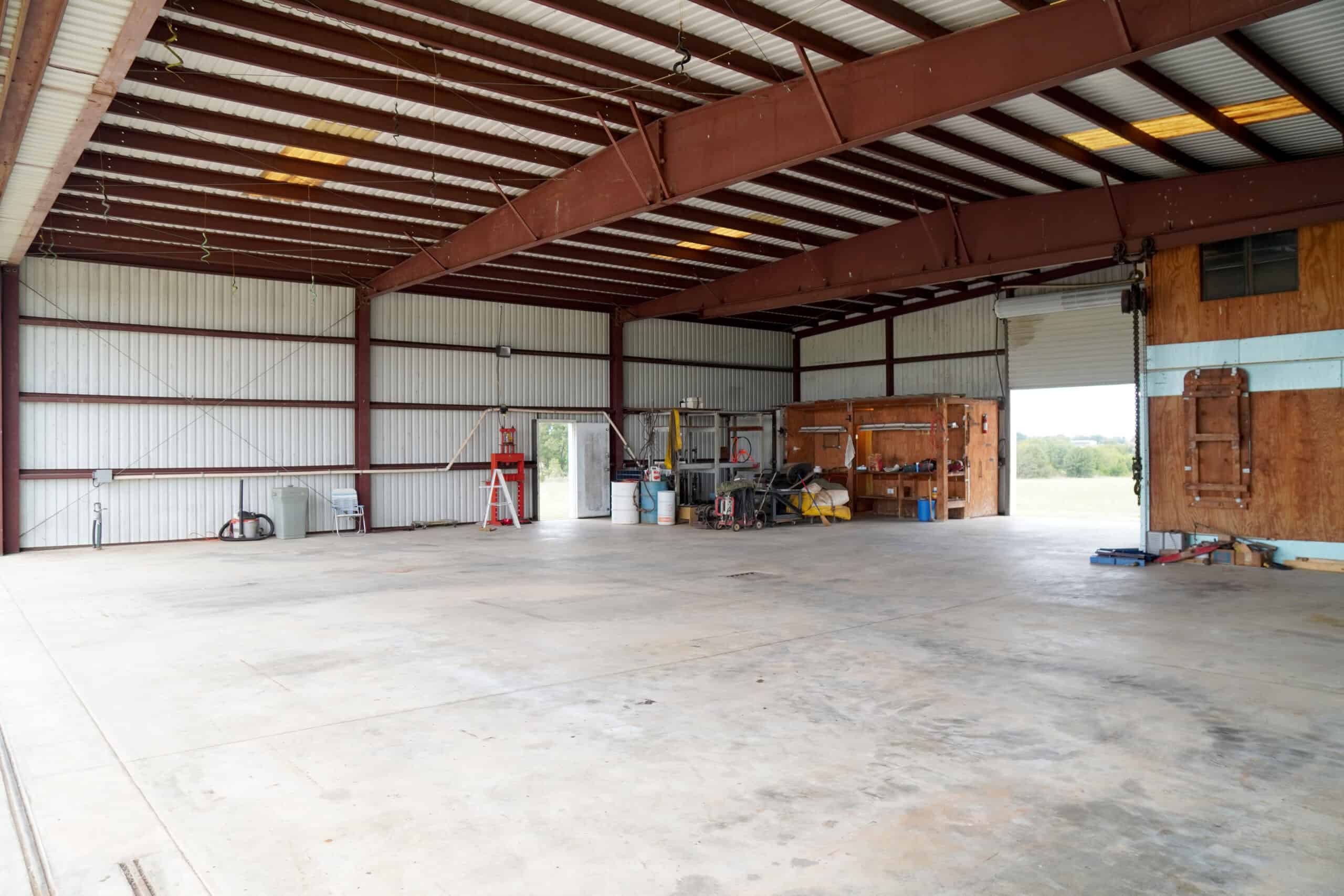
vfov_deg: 53.1
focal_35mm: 24
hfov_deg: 73.7
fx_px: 896
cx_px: 672
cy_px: 448
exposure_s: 1/60
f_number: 4
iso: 200
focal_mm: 16
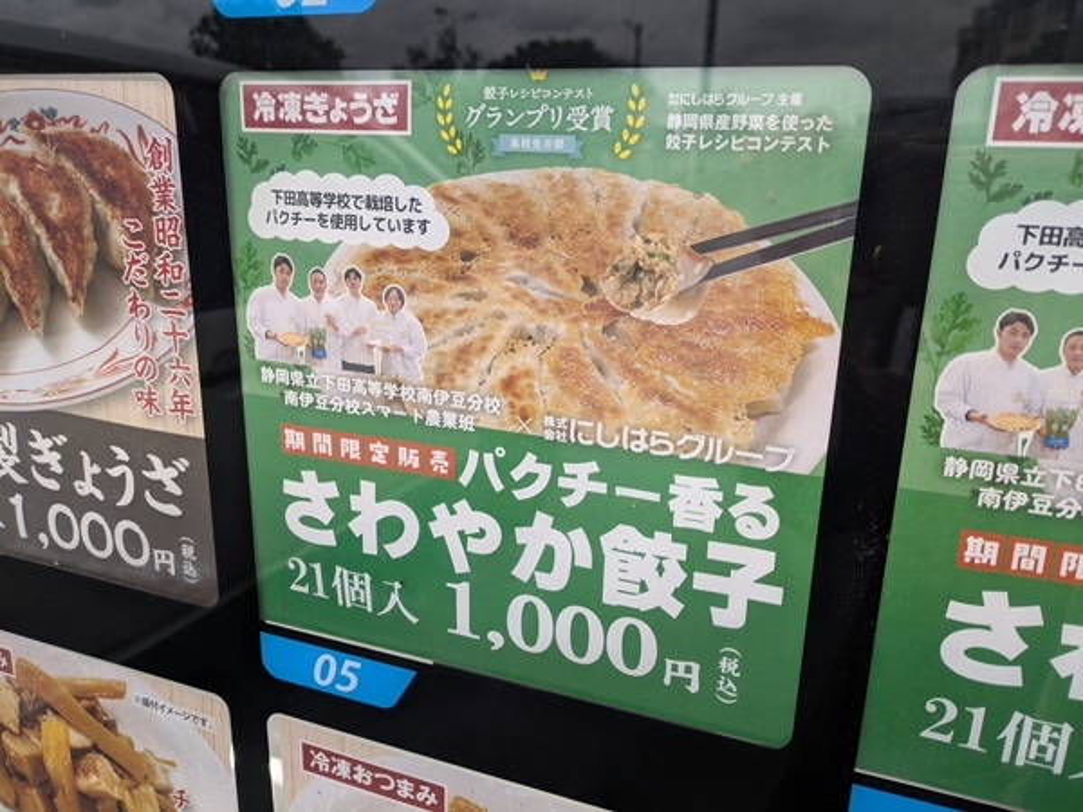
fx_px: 782
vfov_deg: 54.9
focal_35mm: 25
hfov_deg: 69.4
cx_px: 542
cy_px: 406
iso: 49
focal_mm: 5.43
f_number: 1.89
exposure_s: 1/618
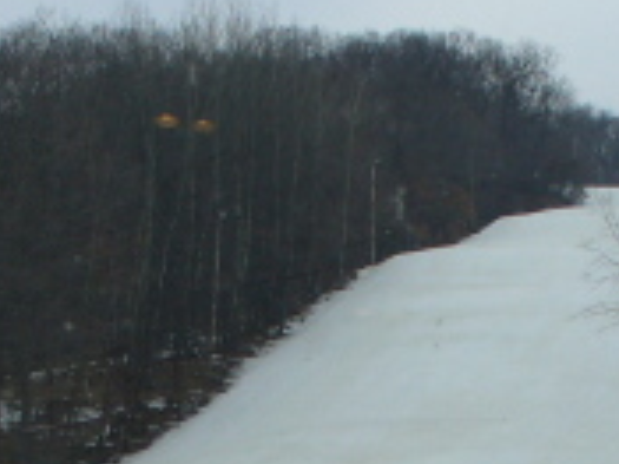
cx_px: 364
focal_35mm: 127
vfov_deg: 11.2
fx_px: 2269
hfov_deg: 15.5
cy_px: 691
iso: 80
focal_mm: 6.1
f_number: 5.6
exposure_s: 1/125
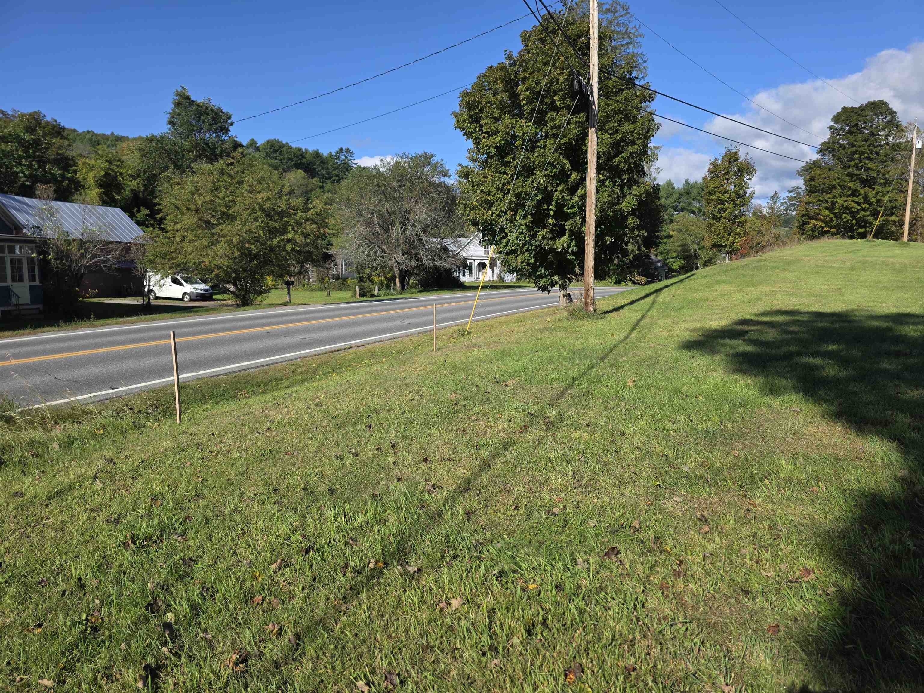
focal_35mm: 23
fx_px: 614
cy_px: 346
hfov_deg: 73.9
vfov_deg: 58.9
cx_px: 462
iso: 80
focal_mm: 6.3
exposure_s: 1/5296
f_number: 1.7
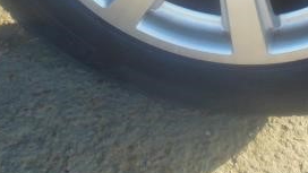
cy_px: -123
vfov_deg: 13.7
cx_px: 183
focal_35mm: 80
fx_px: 653
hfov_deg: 26.5
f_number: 3.2
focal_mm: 4.5
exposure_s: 1/200
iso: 125
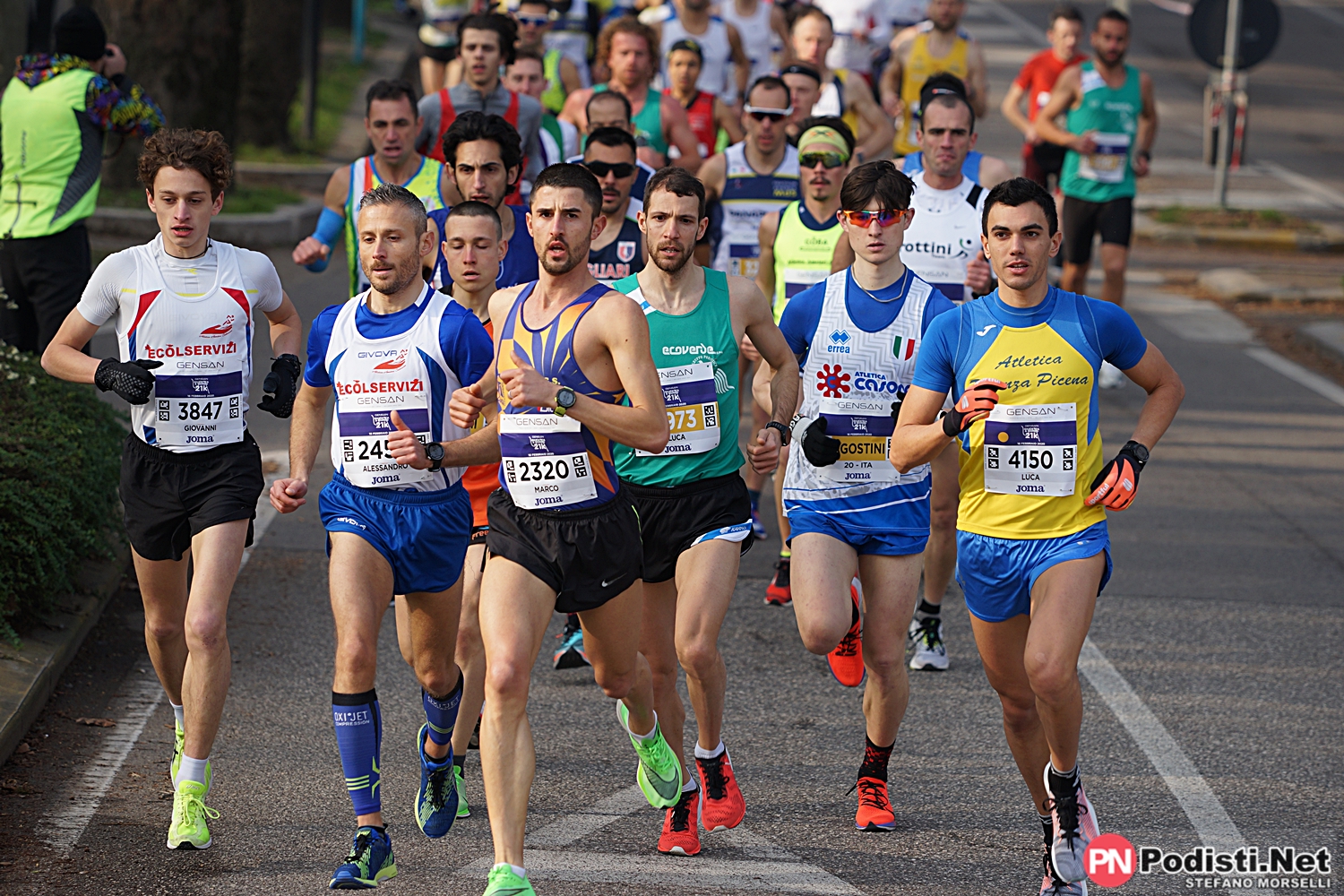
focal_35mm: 200
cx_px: 672
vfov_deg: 6.9
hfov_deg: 10.3
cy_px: 448
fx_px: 7466
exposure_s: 1/800
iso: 320
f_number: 5
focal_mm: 200
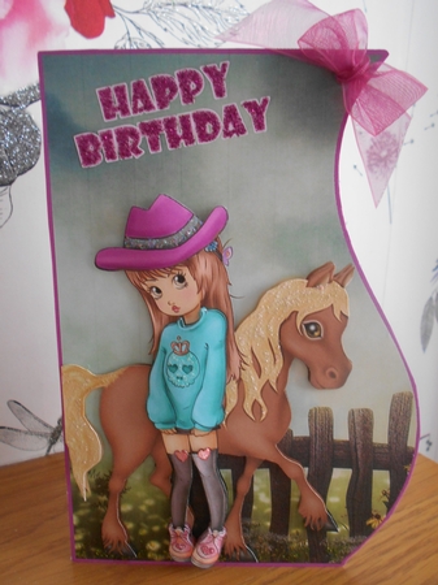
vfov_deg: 60.0
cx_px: 219
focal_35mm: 30
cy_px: 292
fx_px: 507
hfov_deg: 46.8
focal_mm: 5.1
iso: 360
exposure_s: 1/30
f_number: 3.4
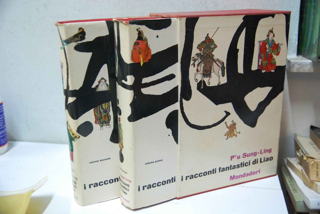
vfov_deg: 33.1
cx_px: 160
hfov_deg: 47.9
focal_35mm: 40
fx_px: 360
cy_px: 107
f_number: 4
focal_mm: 27
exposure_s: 1/60
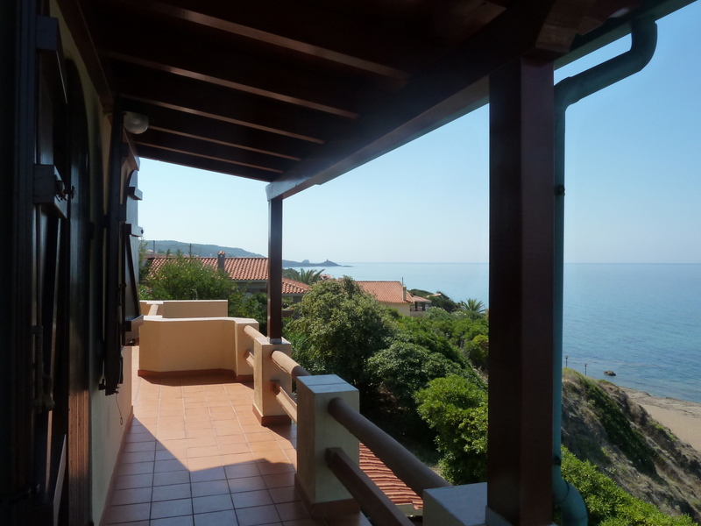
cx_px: 350
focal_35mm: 25
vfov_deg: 54.9
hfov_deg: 69.4
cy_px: 263
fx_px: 506
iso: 125
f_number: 5.6
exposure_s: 1/400
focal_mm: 4.1
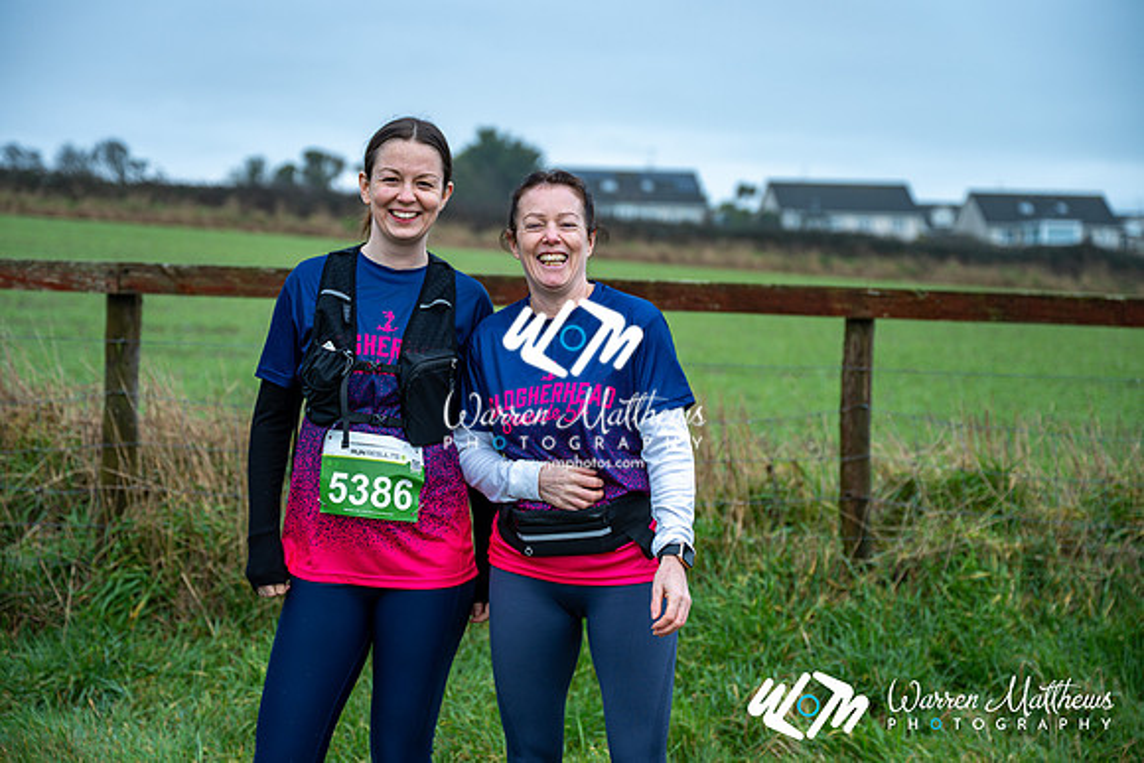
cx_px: 572
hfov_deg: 32.4
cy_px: 382
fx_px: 1971
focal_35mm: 62
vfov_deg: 21.9
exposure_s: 1/320
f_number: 2.8
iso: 100
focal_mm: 62
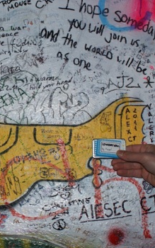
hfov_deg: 18.6
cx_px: -1
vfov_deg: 30.2
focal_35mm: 68
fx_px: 459
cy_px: 140
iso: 400
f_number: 5.6
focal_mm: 26
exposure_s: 1/60
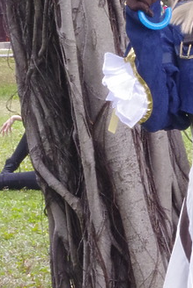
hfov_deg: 8.0
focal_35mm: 171
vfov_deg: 12.0
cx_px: 237
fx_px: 1374
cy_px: 151
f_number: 4.5
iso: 2000
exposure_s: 1/40
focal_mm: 32
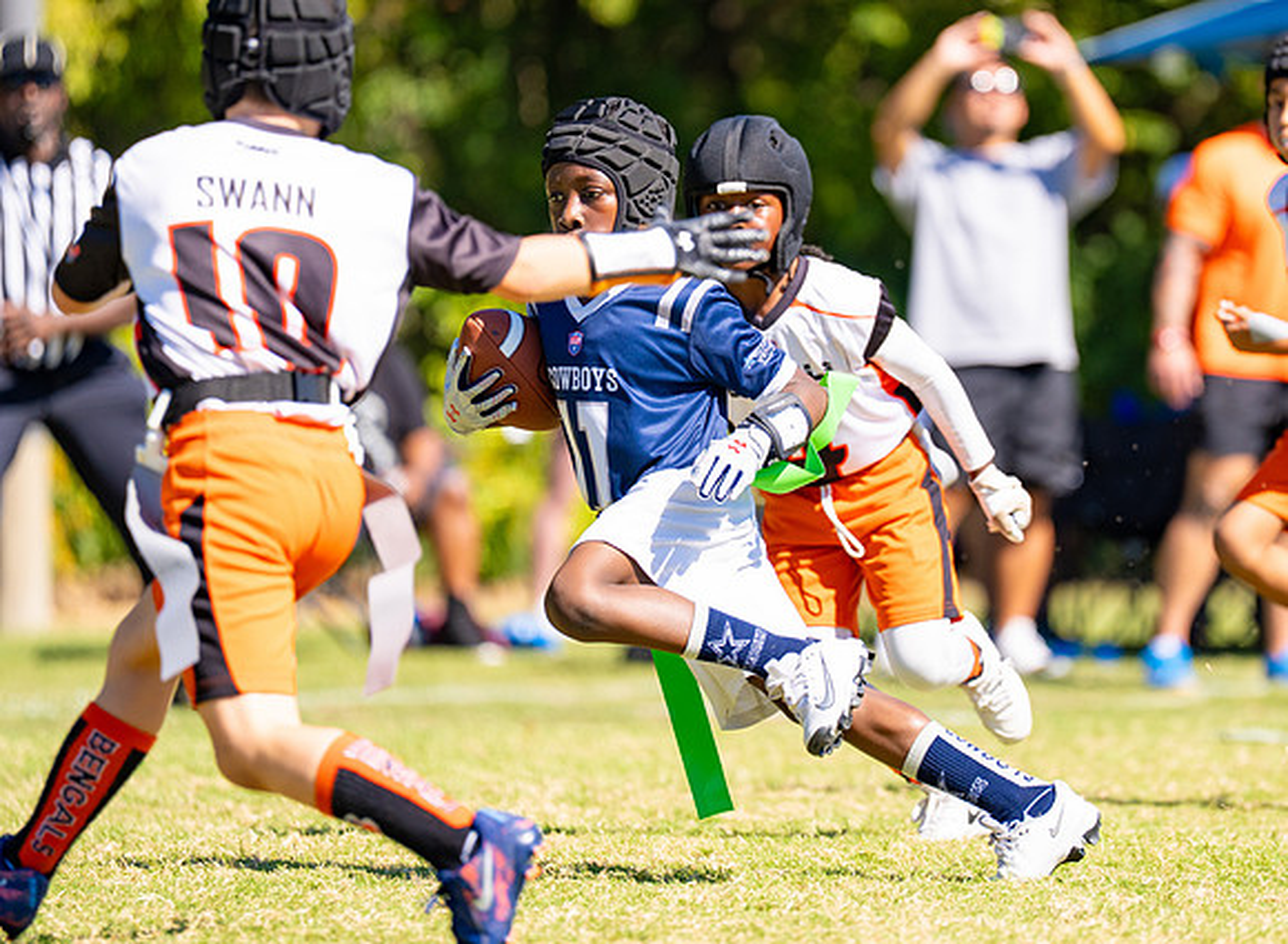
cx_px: 885
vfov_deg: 4.7
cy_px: 351
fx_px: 11422
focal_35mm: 310
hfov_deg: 6.5
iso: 160
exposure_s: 1/2500
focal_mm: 200
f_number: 2.8
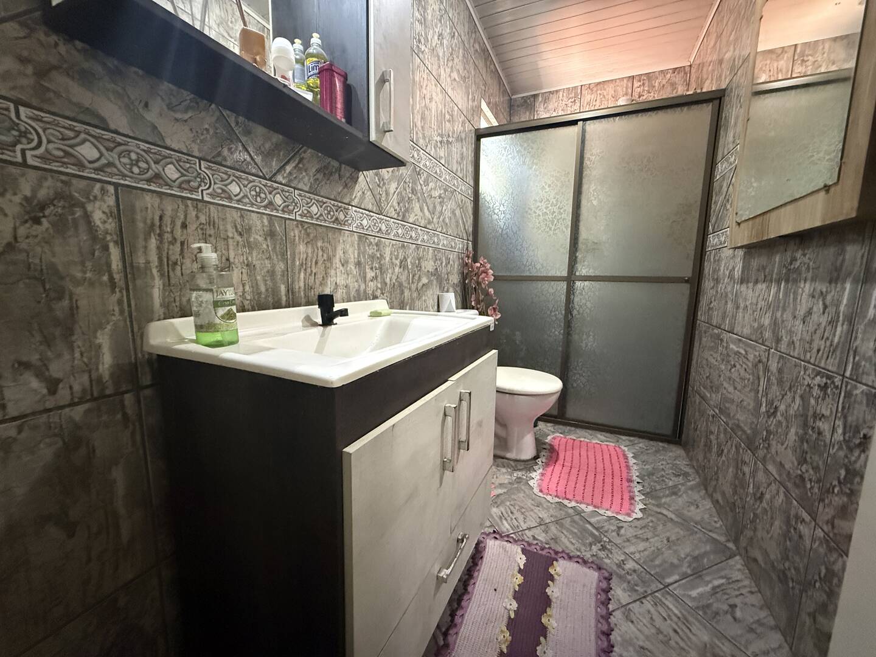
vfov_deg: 85.7
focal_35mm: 14
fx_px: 354
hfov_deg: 102.1
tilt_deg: -8.7
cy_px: 328
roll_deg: -1.3
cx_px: 438
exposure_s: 1/60
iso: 1000
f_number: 2.2
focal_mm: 2.22
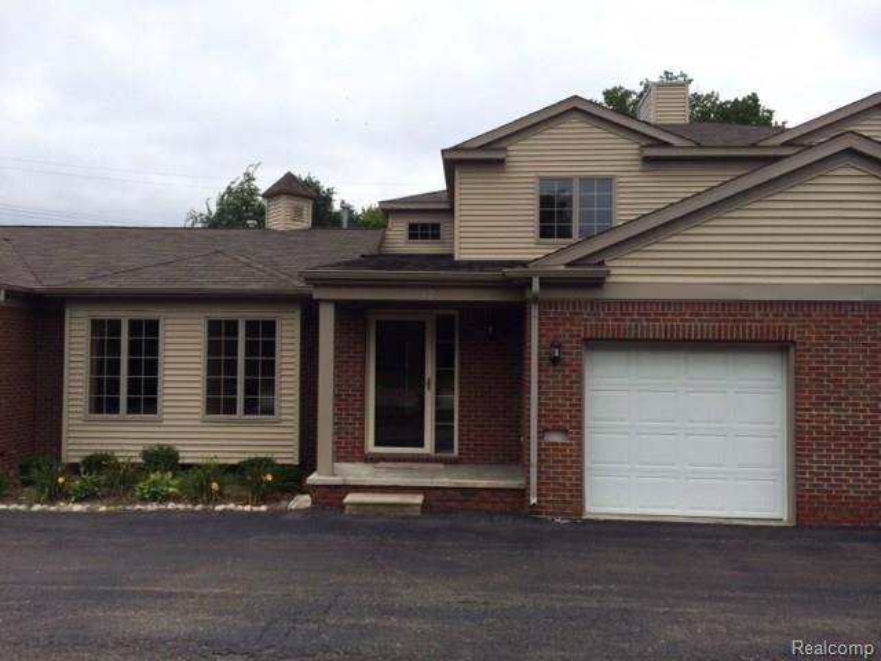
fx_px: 764
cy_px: 330
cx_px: 440
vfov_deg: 46.8
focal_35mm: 30
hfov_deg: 60.0
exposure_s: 1/1642
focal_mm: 4.12
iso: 40
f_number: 2.2
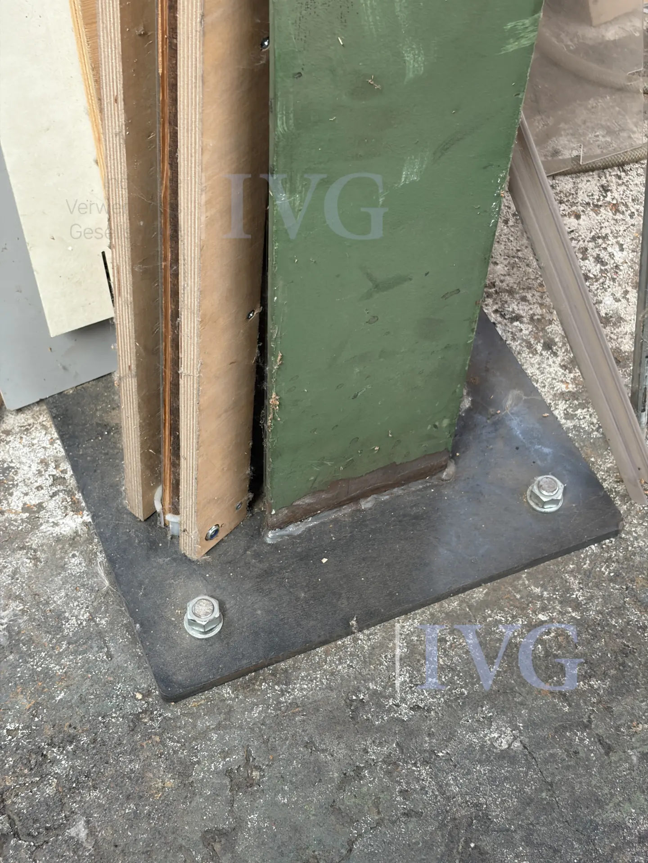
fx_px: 1298
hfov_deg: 28.0
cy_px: 432
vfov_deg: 36.8
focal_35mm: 52
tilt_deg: -52.2
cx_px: 324
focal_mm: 5.96
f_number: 1.6
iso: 50
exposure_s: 1/50
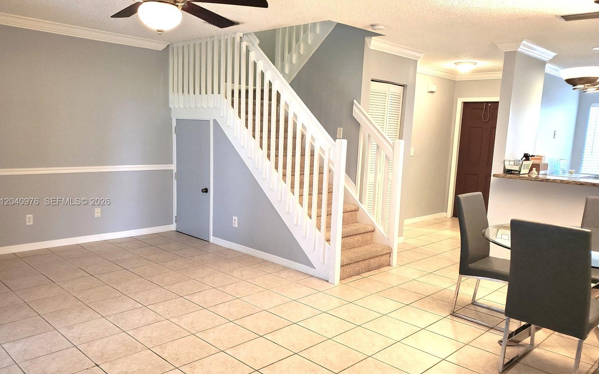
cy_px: 202
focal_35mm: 28
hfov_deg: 66.5
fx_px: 457
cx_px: 296
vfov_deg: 44.5
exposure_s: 1/39
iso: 250
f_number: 2.4
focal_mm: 4.3
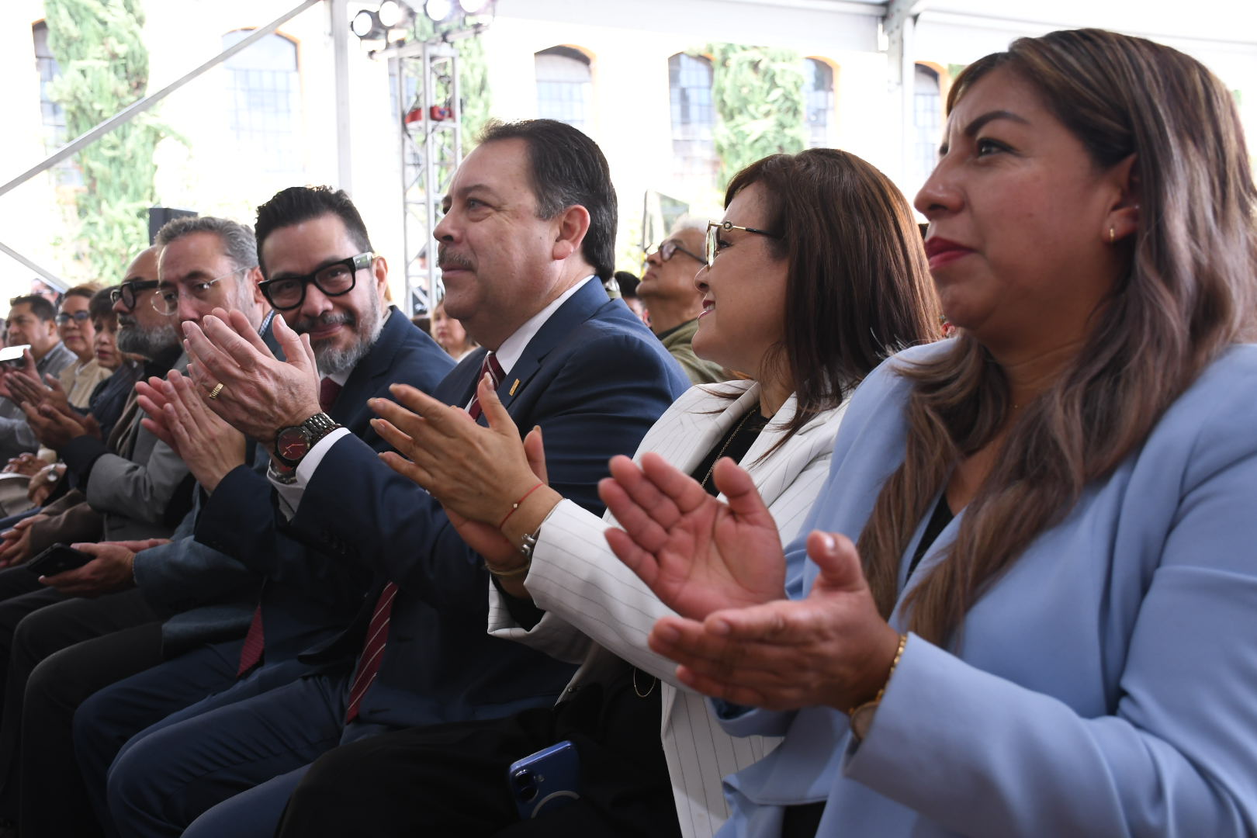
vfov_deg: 33.4
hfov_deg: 48.5
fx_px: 1397
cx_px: 628
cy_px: 419
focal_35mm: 40
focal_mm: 27
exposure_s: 1/125
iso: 640
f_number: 5.6
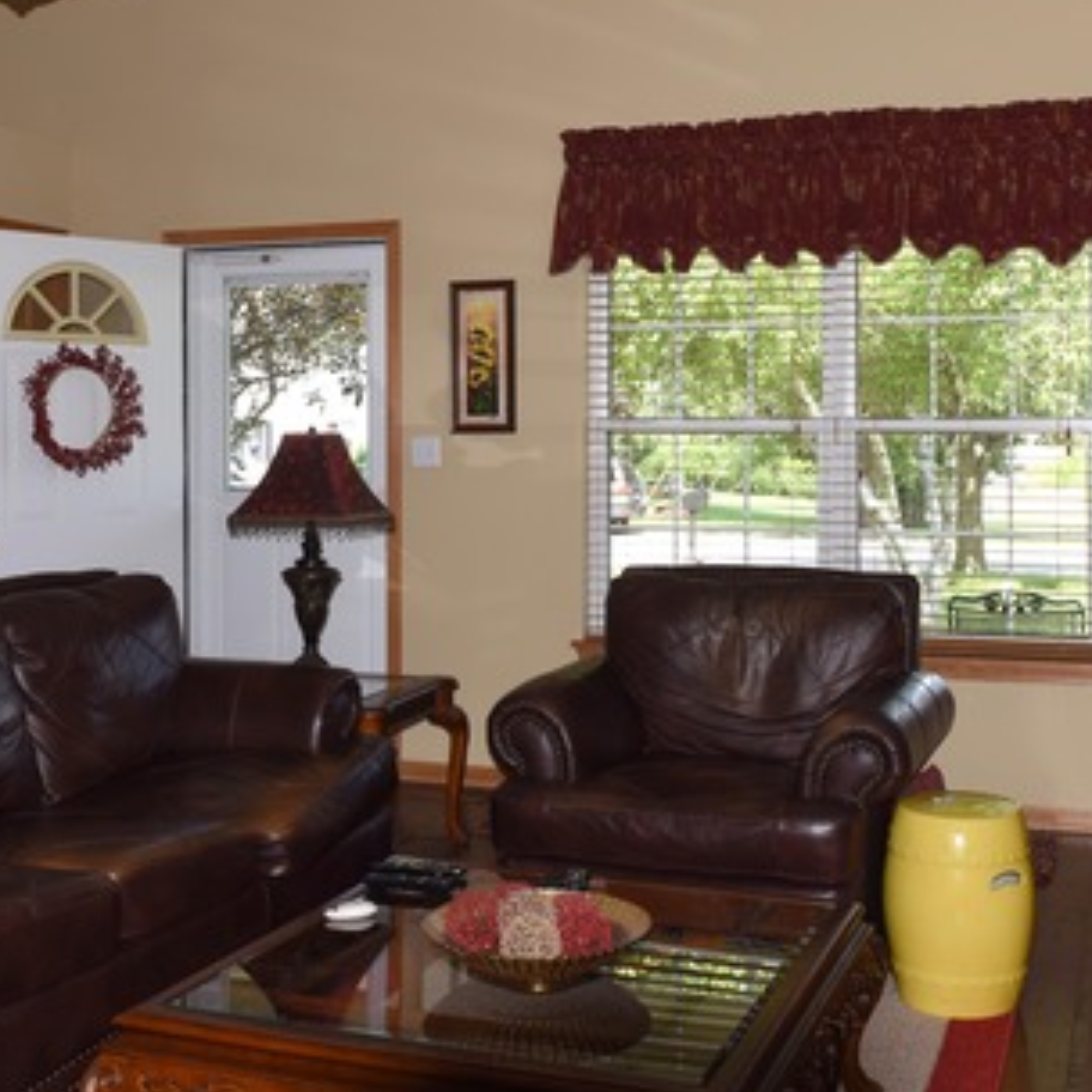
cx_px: 611
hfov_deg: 39.1
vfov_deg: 39.0
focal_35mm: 43
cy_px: 429
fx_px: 1535
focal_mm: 24
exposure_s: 1/200
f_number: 7.1
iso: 400
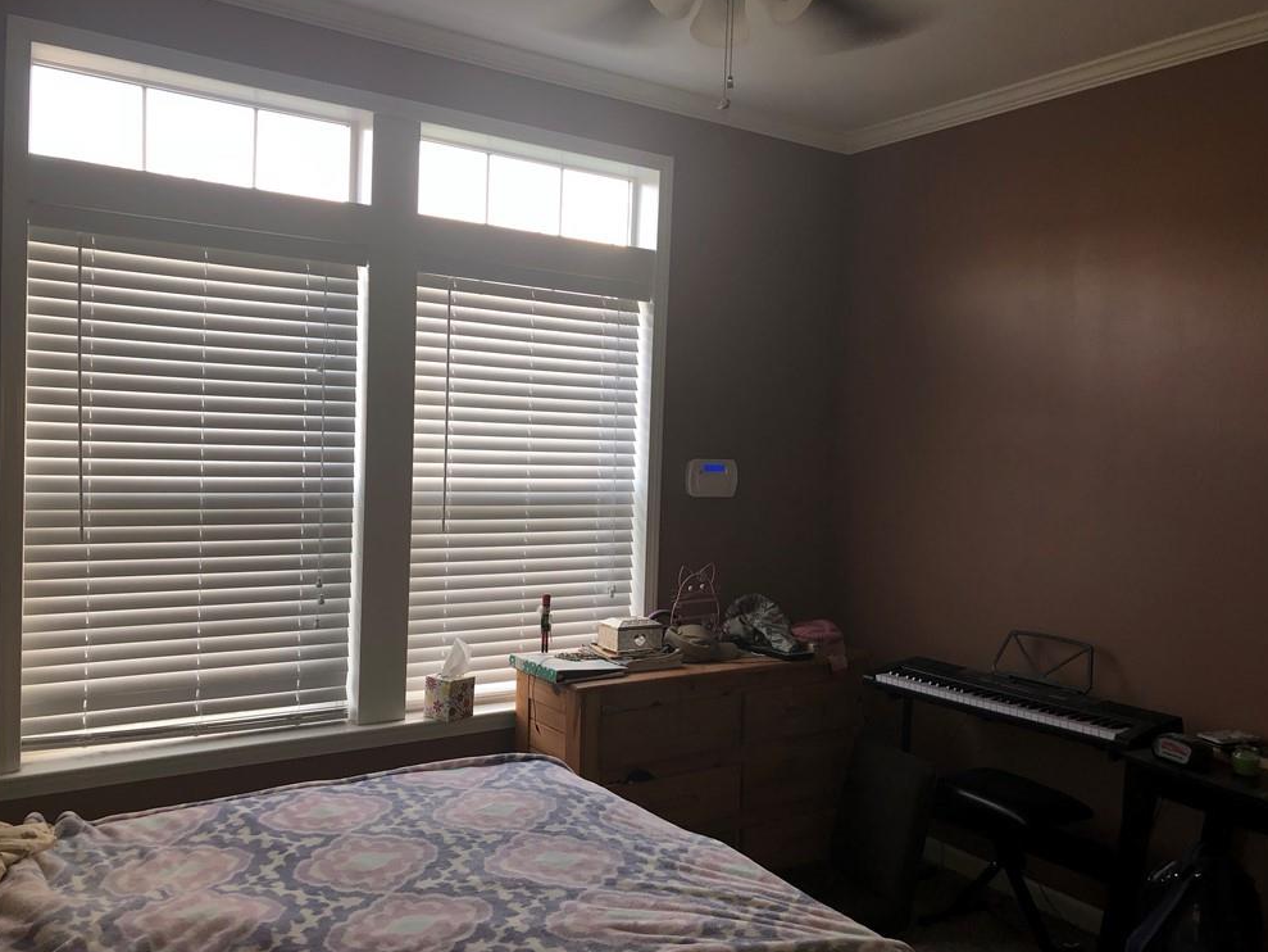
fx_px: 1062
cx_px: 628
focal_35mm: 29
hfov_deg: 61.7
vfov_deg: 48.2
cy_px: 480
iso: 25
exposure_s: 1/20
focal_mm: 3.99
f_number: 1.8
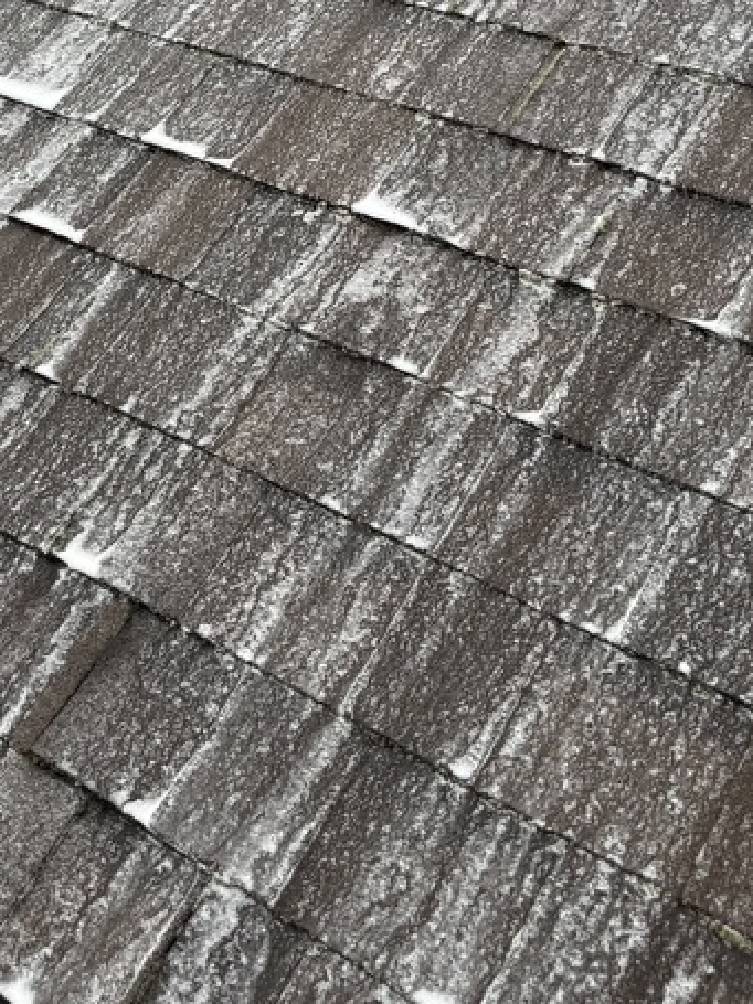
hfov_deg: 27.0
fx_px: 1567
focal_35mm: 54
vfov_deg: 33.3
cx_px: 367
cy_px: 62
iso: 80
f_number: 1.78
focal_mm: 6.76
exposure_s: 1/693
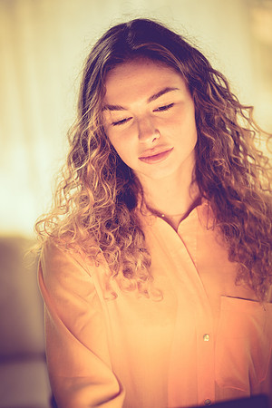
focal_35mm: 85
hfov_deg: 16.1
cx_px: 136
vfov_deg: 23.9
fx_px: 963
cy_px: 204
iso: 640
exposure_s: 1/200
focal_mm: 85
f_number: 1.8
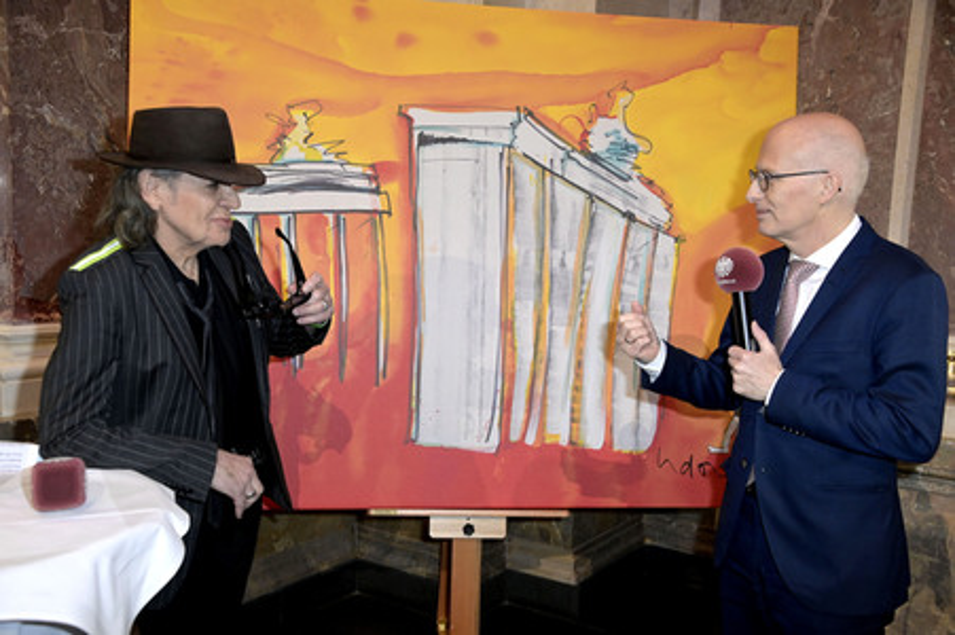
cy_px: 318
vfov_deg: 35.0
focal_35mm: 38
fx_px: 1007
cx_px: 478
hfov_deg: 50.7
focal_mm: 38
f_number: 5.6
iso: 5000
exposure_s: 1/160
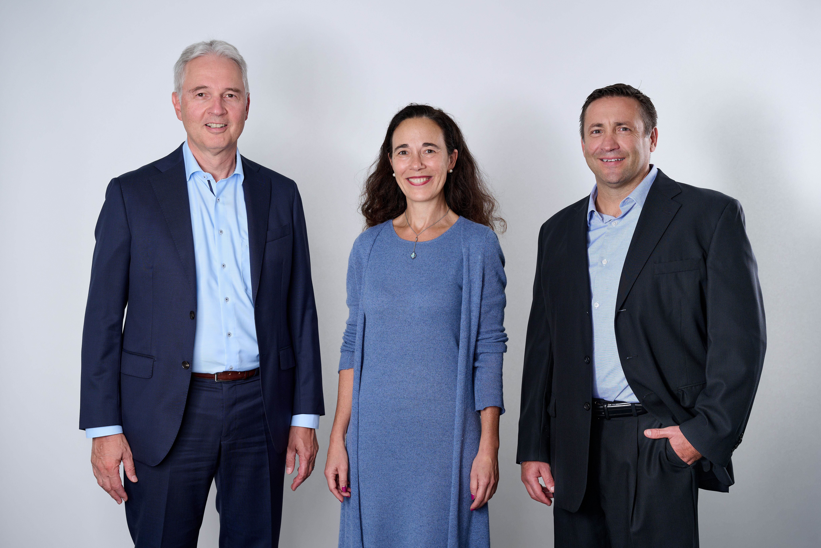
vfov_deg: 25.5
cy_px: 274
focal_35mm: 53
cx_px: 410
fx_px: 1209
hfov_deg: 37.5
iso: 200
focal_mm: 53
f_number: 5.6
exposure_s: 1/200
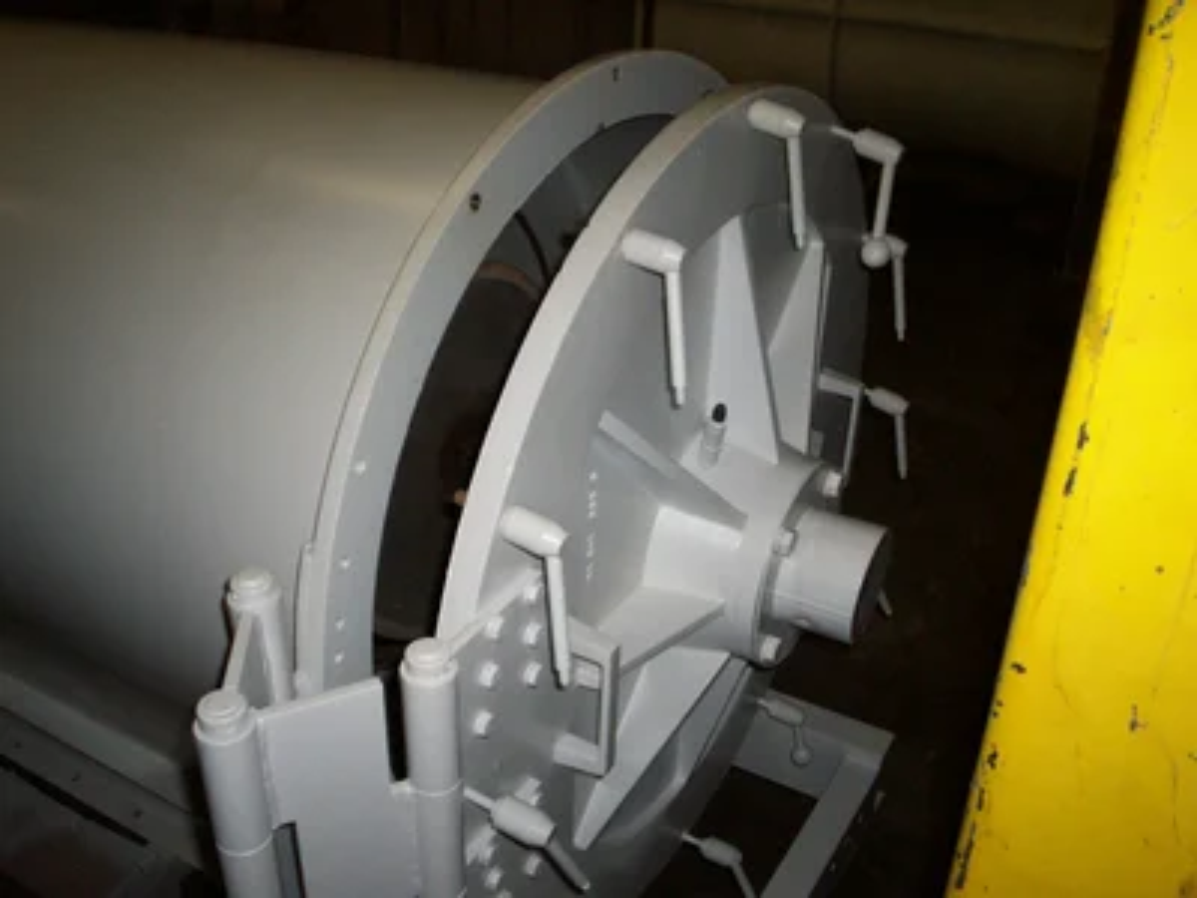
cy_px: 449
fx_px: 1245
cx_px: 598
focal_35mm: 36
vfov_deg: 39.7
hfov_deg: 51.4
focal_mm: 5.9
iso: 140
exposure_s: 1/64
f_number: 4.5
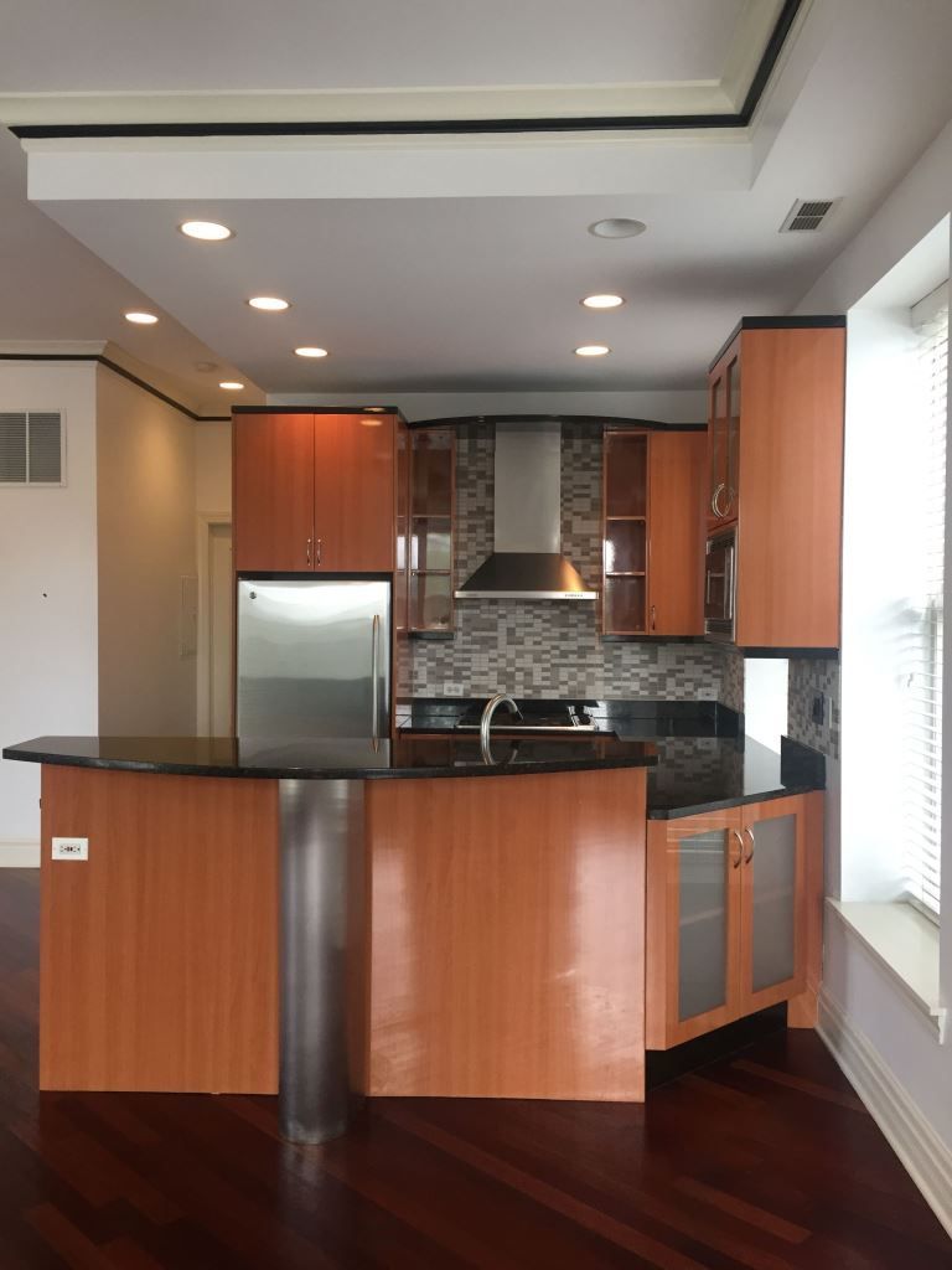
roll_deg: -0.6
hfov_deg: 48.2
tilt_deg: -0.6
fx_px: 1063
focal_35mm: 29
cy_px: 635
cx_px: 476
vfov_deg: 61.7
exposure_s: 1/30
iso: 50
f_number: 2.2
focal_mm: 4.15
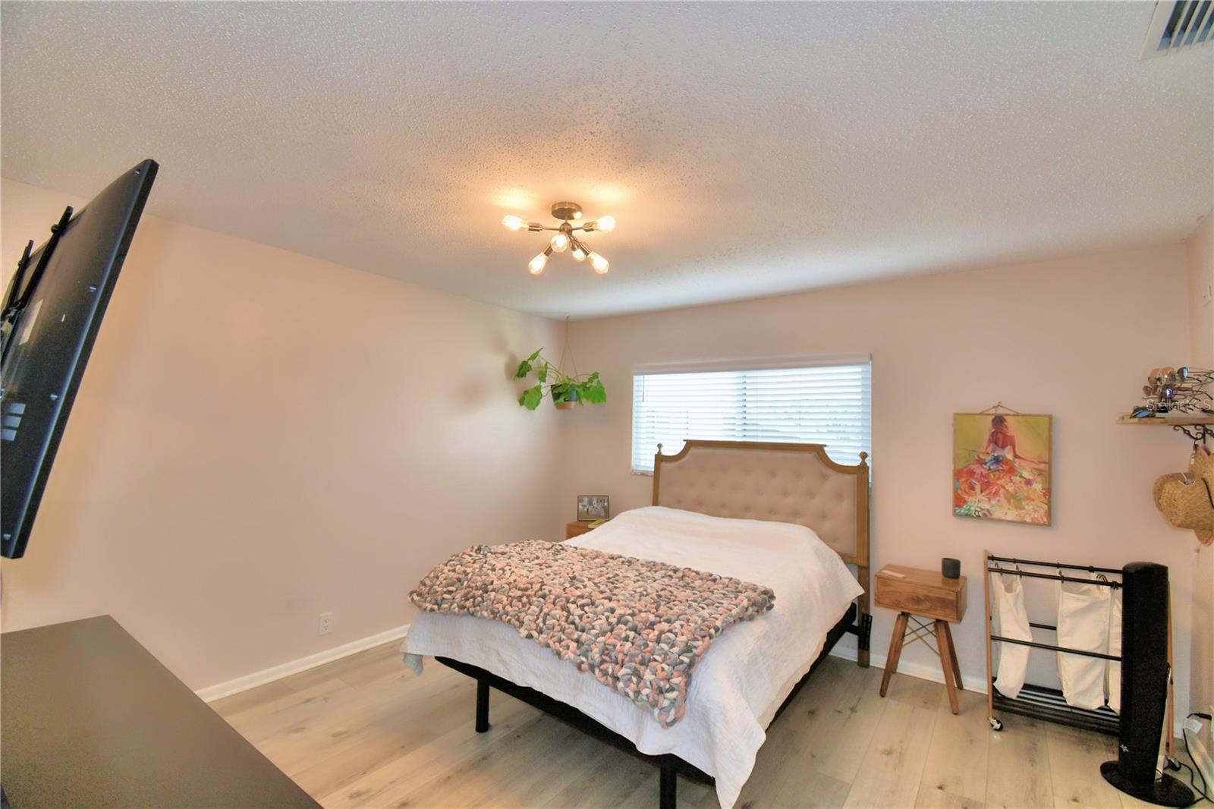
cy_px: 404
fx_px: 506
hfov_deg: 100.4
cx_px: 607
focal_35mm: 15
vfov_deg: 77.3
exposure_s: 1/60
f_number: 4.5
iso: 200
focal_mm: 10
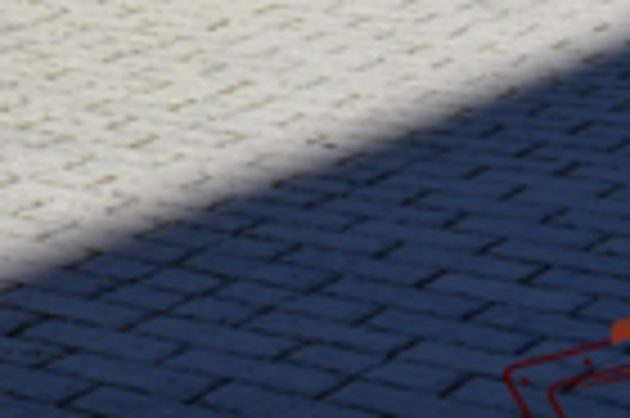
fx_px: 2535
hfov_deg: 11.9
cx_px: -801
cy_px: -364
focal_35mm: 145
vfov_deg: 9.0
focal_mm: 18
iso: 200
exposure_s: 1/320
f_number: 9
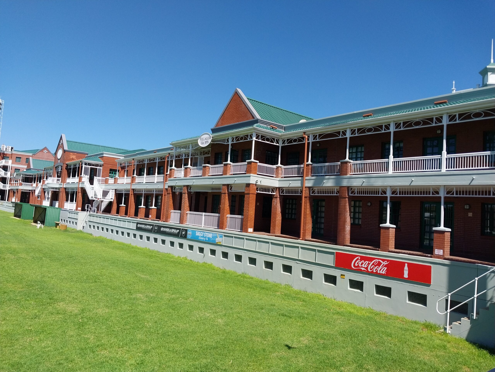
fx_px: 372
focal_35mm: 26
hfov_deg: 67.3
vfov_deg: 53.1
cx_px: 248
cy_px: 186
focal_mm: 4
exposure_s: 1/756
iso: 20
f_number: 1.8
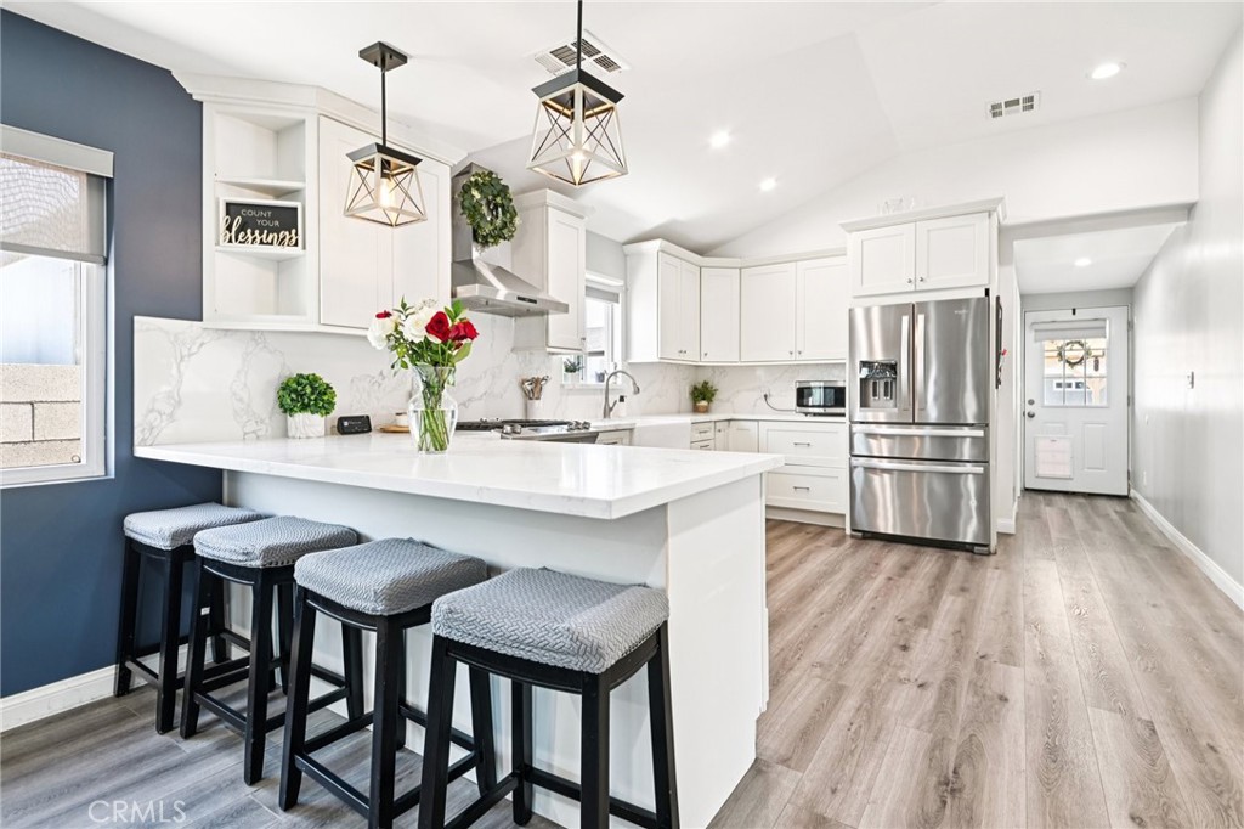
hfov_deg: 93.3
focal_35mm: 17
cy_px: 414
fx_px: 587
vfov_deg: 70.4
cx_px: 622
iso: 250
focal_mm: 17
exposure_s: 1/5
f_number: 8
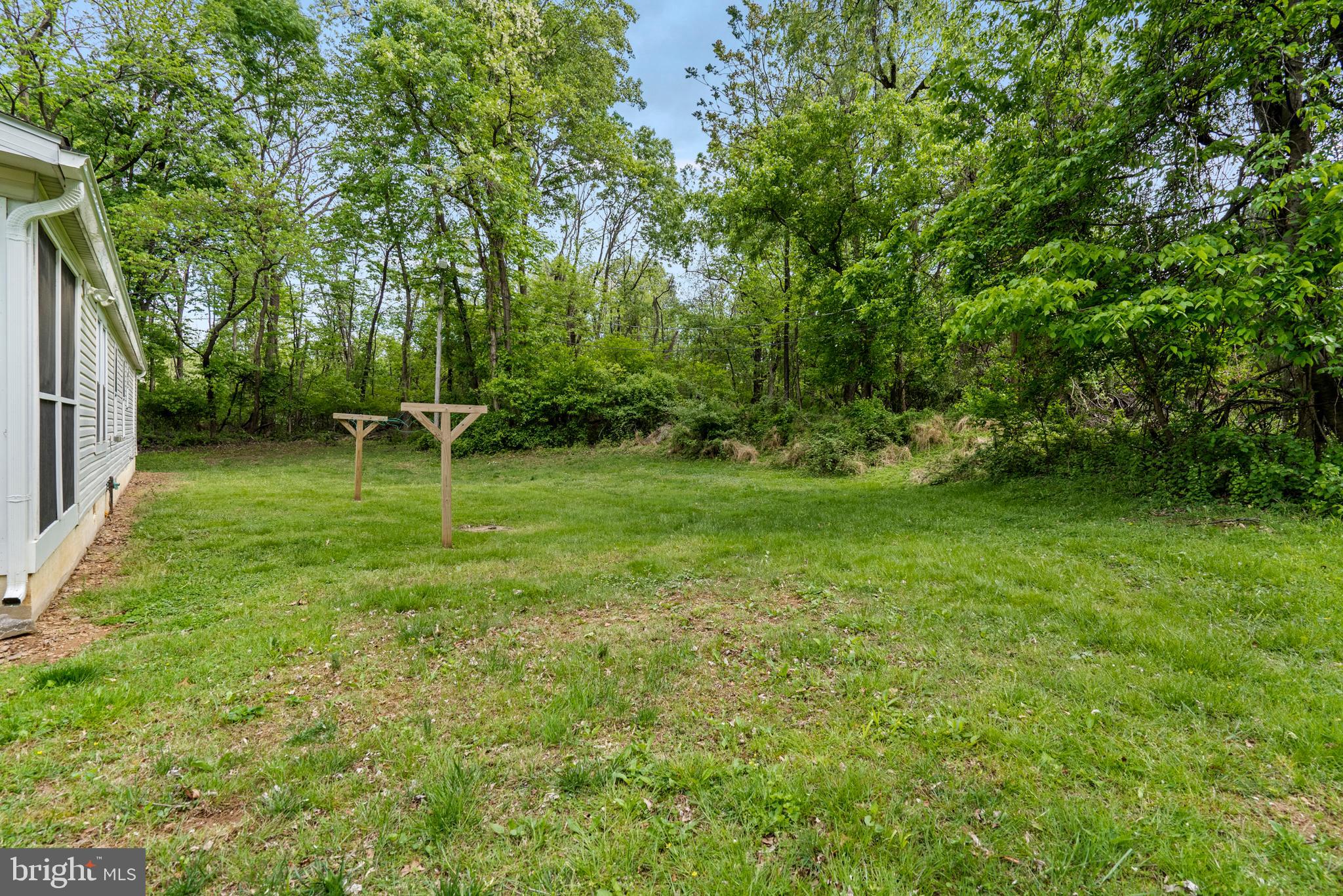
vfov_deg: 73.8
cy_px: 448
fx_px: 597
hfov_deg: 96.7
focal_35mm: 16
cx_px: 672
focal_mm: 16
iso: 640
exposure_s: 1/100
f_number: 8
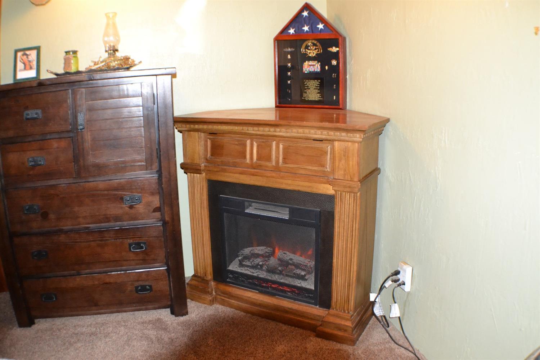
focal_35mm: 42
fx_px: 630
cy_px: 180
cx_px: 270
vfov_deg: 31.9
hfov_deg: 46.4
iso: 3200
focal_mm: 28
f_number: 4.5
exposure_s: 1/60
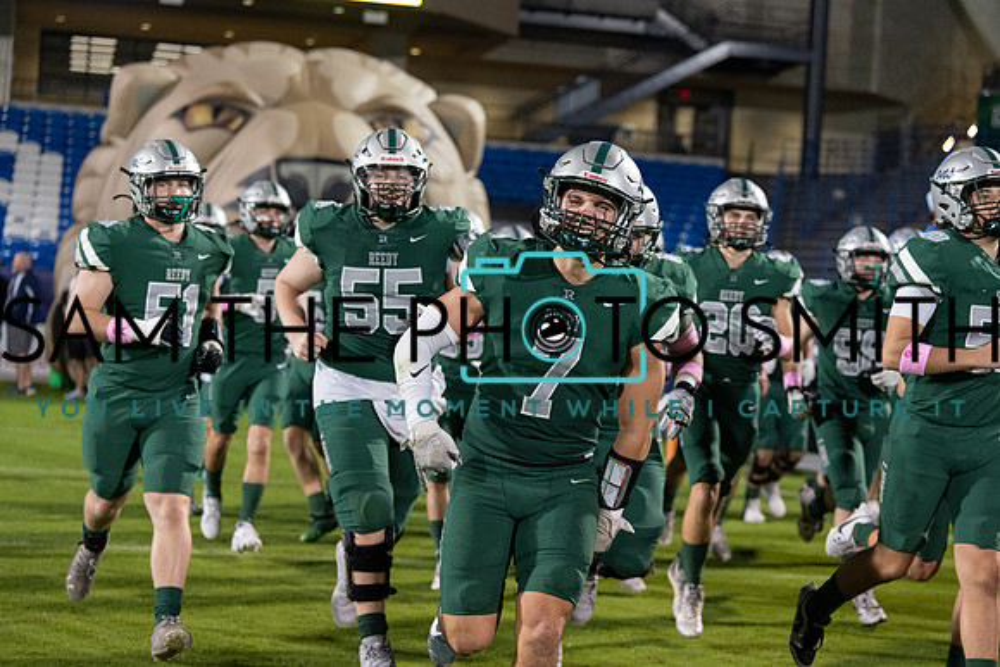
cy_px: 334
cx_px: 500
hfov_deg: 28.8
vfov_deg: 19.5
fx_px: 1945
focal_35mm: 70
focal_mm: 70
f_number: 3.2
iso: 4000
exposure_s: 1/1000
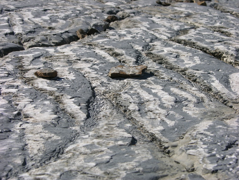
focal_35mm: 82
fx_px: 566
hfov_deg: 23.8
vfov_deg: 18.0
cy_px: 90
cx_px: 120
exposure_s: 1/484
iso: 50
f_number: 4.9
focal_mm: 21
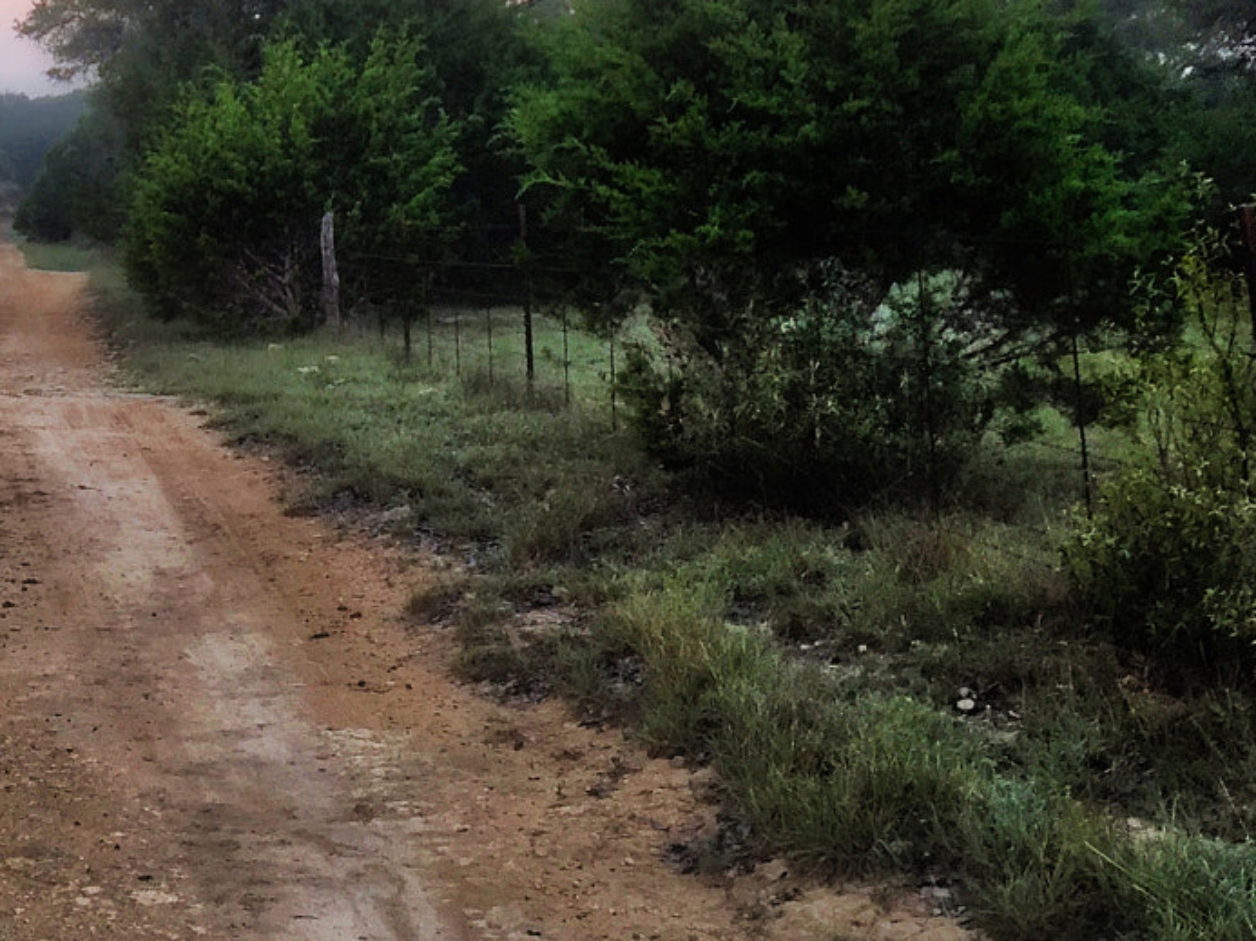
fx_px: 2430
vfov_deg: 21.1
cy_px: -15
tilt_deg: +4.3
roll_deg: -0.7
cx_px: 129
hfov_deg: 27.9
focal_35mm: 67
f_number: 2.2
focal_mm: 4.15
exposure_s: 1/60
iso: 32
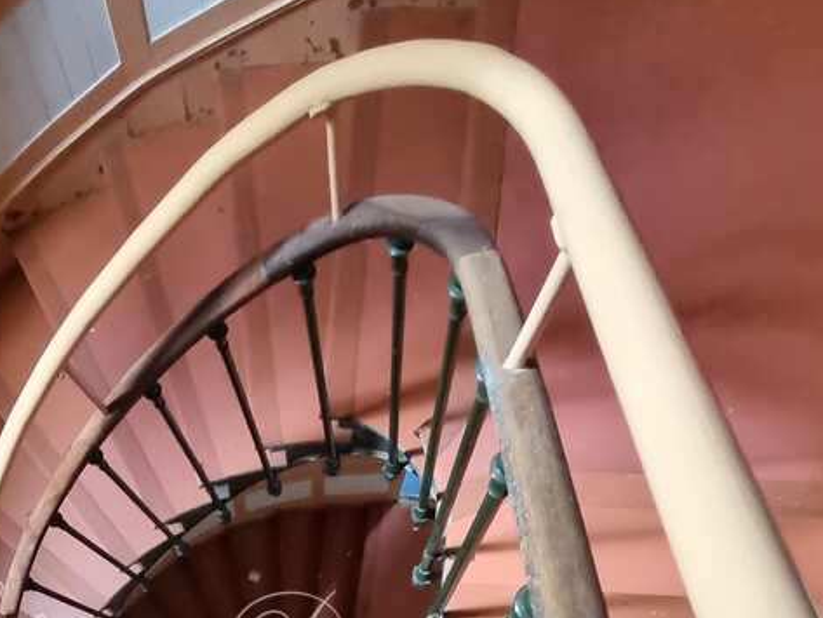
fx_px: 785
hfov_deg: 52.3
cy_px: 679
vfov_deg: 36.4
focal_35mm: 33
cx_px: 183
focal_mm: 2.2
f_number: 2.2
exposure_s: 1/50
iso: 800
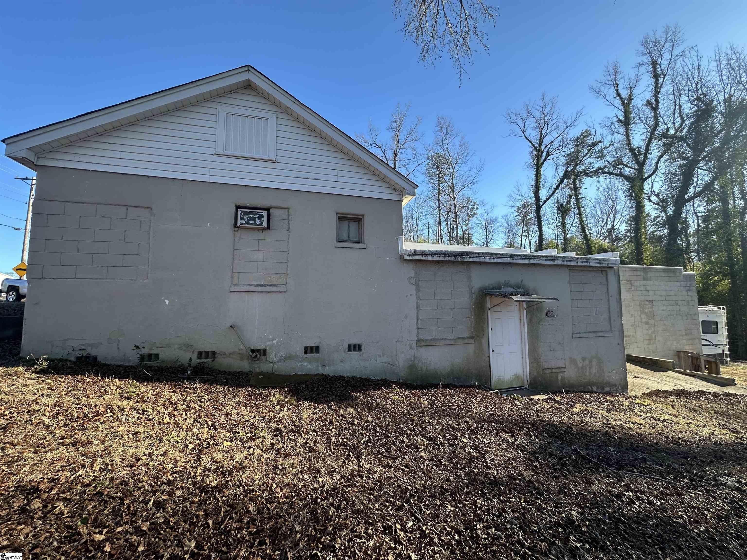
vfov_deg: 85.7
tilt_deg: +4.1
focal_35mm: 14
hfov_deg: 102.1
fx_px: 302
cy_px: 280
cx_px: 374
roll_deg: +1.6
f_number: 2.2
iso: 40
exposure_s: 1/454
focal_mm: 2.22
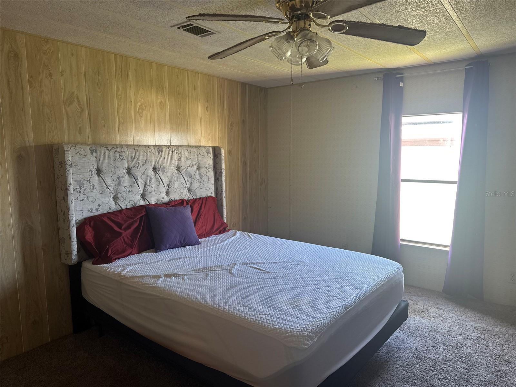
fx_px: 358
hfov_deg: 71.6
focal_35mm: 24
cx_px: 258
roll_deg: +0.4
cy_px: 194
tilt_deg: -6.5
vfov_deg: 56.8
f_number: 1.78
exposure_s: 1/60
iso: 125
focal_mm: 6.86
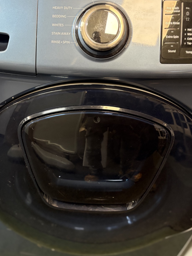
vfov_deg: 52.6
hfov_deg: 40.6
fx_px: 259
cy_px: 128
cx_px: 81
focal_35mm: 35
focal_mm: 5.96
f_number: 1.6
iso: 400
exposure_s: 1/40
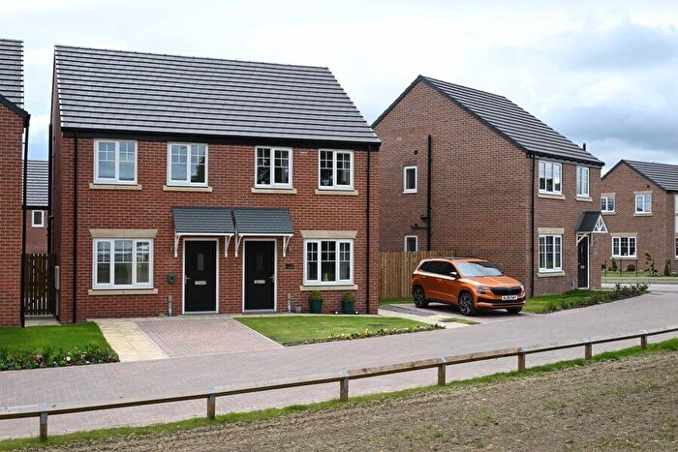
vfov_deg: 31.2
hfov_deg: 45.4
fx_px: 810
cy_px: 226
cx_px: 339
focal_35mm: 43
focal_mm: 43
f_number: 16
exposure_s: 1/160
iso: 400
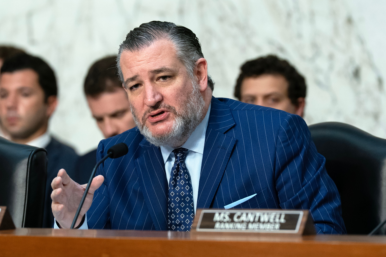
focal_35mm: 200
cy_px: 128
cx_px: 193
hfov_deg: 10.3
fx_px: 2144
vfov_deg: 6.9
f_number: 4
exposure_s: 1/320
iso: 2500
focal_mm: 200
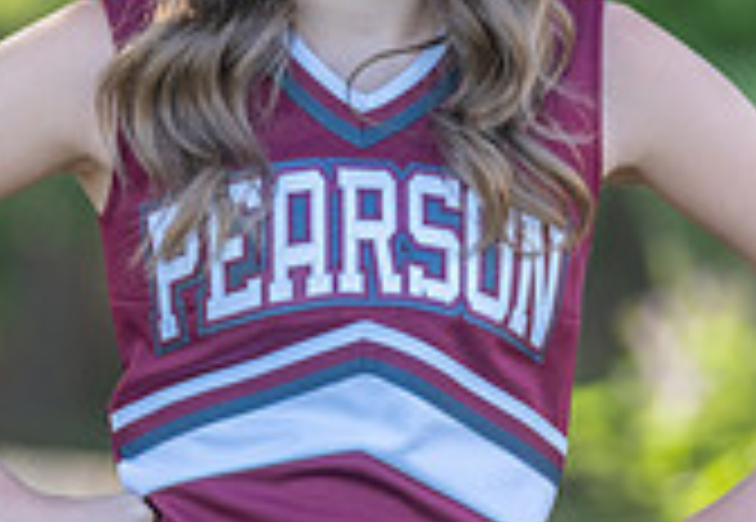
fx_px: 10213
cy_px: 297
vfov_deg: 2.9
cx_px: 419
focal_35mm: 481
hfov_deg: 4.2
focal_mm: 136
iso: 160
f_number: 2.8
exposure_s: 1/320
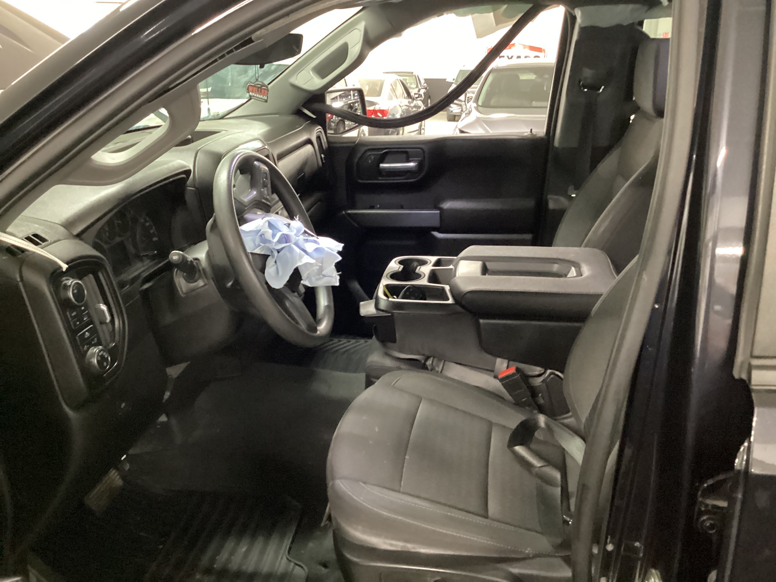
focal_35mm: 31
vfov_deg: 45.4
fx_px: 695
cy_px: 291
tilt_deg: -20.6
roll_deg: -0.8
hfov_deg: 58.4
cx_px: 388
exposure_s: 1/17
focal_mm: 3.3
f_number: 2.4
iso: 800
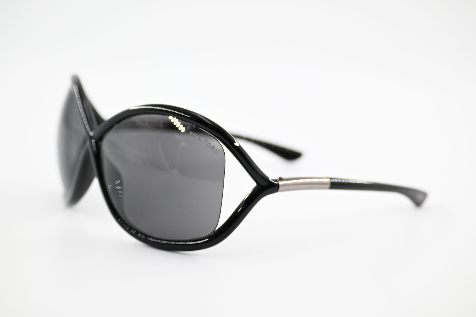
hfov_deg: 20.9
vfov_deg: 14.0
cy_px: 158
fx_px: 1289
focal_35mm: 98
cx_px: 238
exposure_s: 1/640
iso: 800
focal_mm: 65
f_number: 4.8
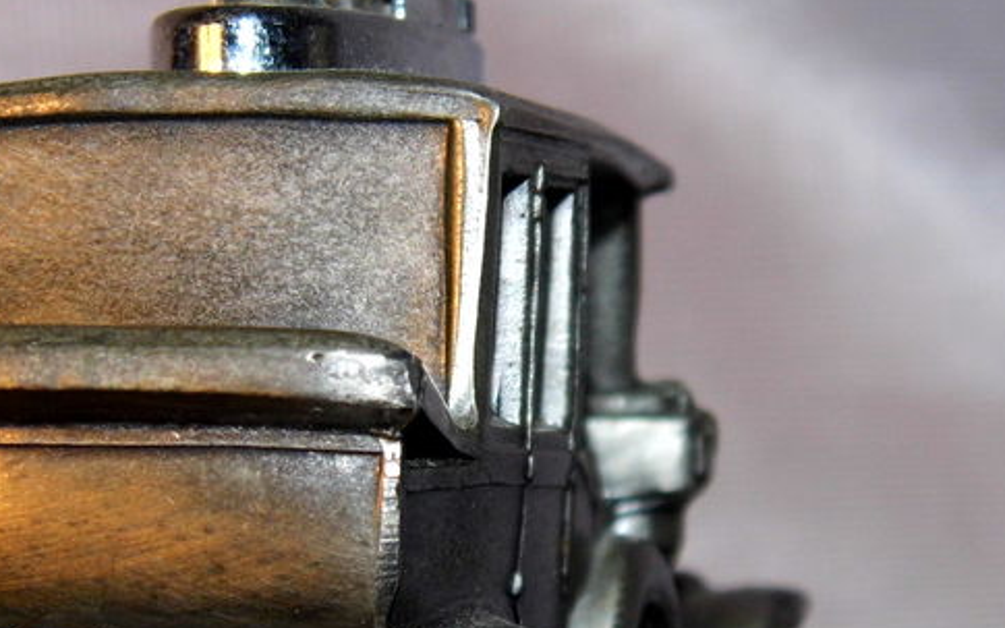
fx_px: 4847
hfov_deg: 11.8
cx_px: 481
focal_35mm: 177
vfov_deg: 7.4
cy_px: 373
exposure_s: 1/60
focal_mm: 14.6
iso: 100
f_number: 4.2
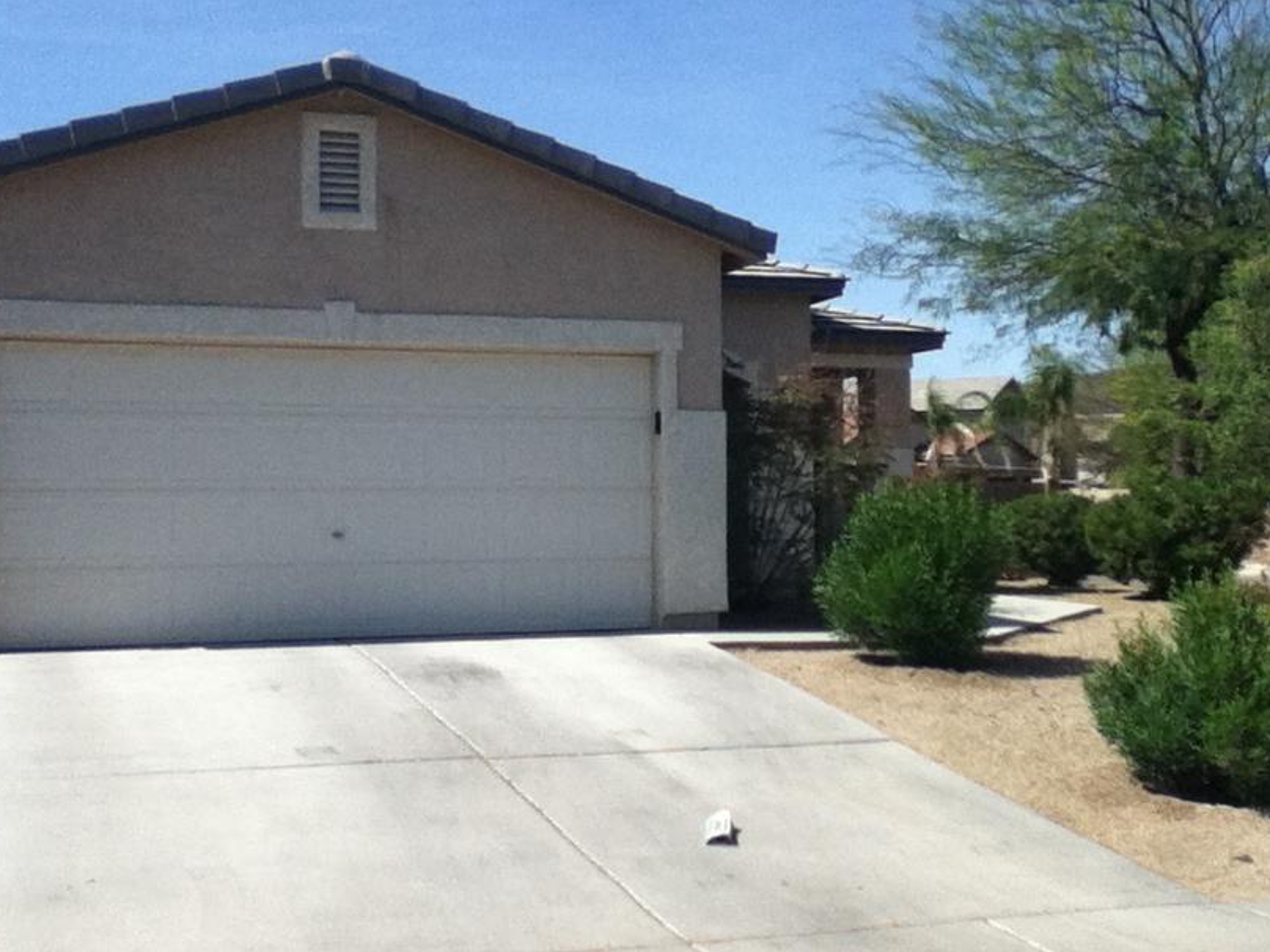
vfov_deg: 37.7
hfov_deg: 48.9
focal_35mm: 38
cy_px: 438
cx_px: 685
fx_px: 1394
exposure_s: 1/1963
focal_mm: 3.85
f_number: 2.4
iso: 80
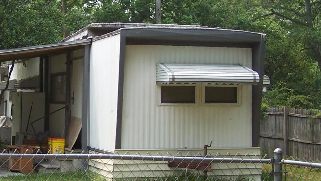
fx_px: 664
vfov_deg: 15.5
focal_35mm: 78
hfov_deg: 26.6
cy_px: 106
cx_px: 56
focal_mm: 6.3
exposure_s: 1/500
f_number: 2.8
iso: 80
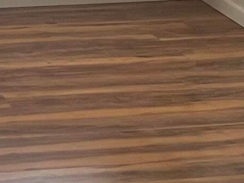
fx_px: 1219
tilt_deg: -14.9
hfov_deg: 11.0
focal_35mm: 173
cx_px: -109
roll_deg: -0.2
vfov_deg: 8.5
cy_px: -49
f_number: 1.5
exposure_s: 1/60
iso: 125
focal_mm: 5.7
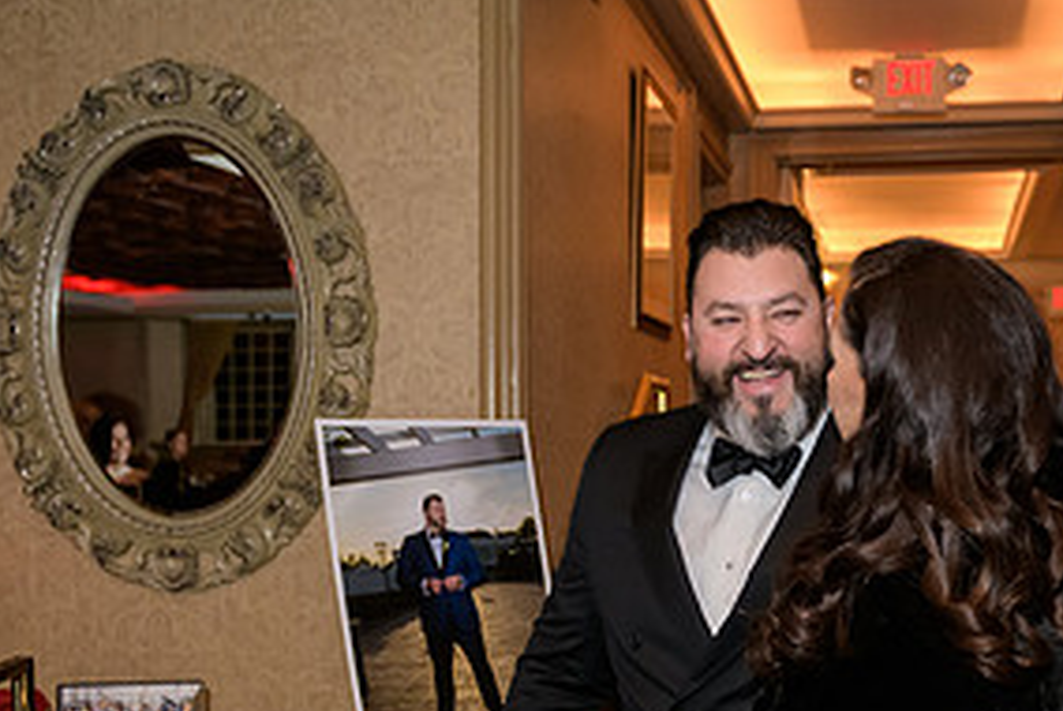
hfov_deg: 39.4
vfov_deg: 27.5
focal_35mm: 49
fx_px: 1448
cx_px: 771
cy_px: 443
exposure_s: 1/125
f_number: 3.2
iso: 1600
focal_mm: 24
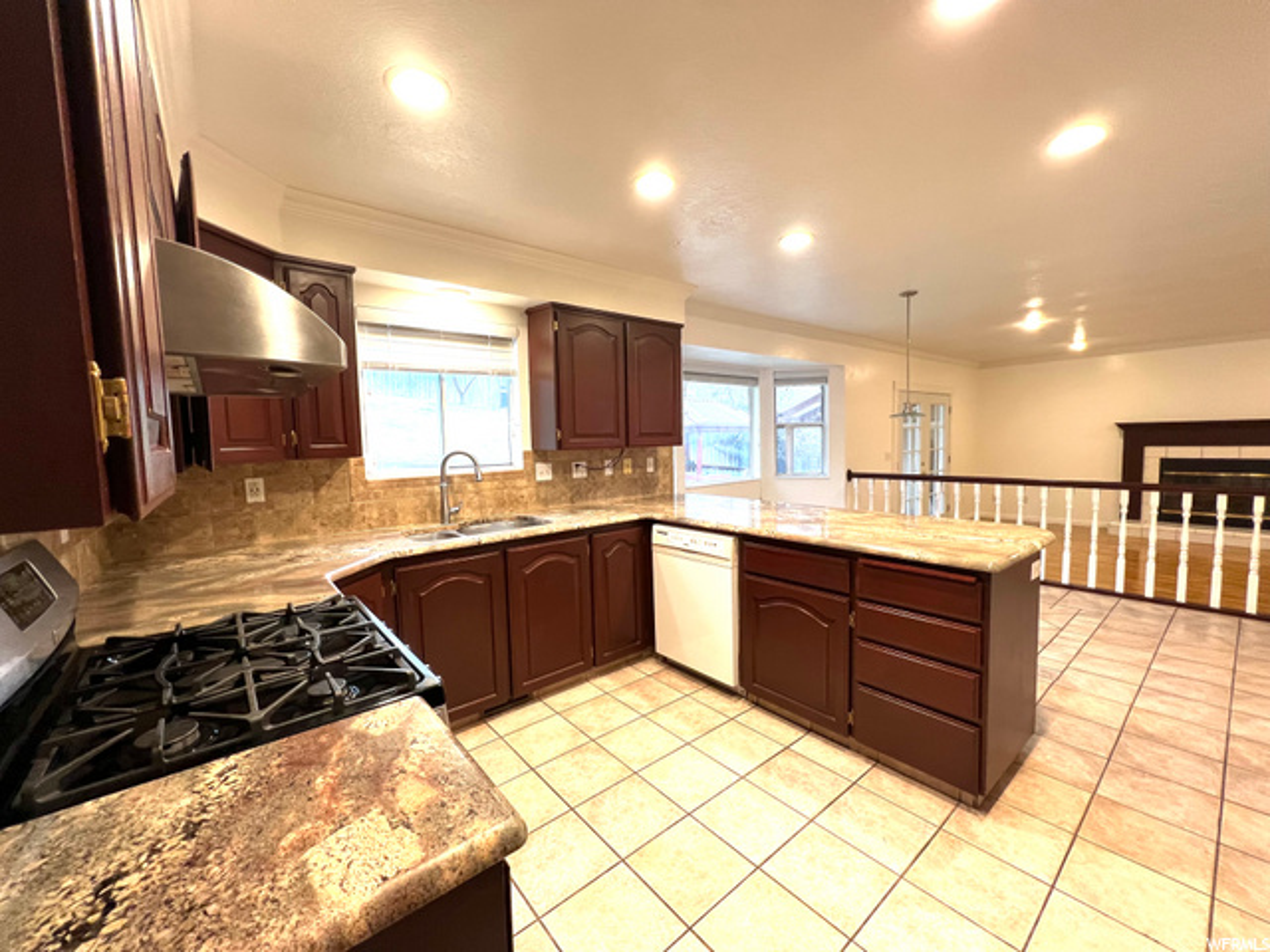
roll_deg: +0.9
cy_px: 476
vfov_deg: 89.9
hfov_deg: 106.2
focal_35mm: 13
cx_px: 635
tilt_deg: -5.0
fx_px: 477
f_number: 1.8
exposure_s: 1/60
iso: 160
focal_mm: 1.57
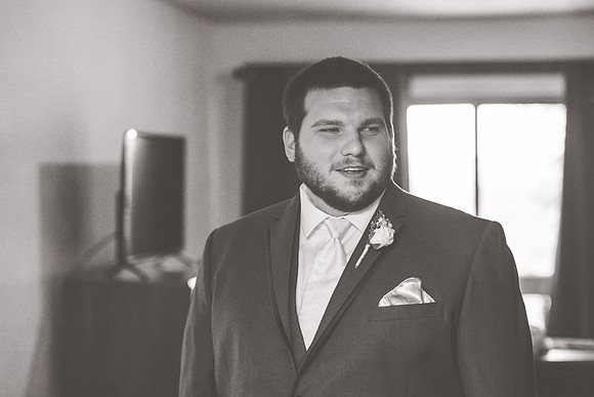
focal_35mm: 86
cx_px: 300
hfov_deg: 23.7
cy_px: 197
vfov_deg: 15.9
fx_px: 1415
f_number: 2.8
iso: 1250
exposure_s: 1/400
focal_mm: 85
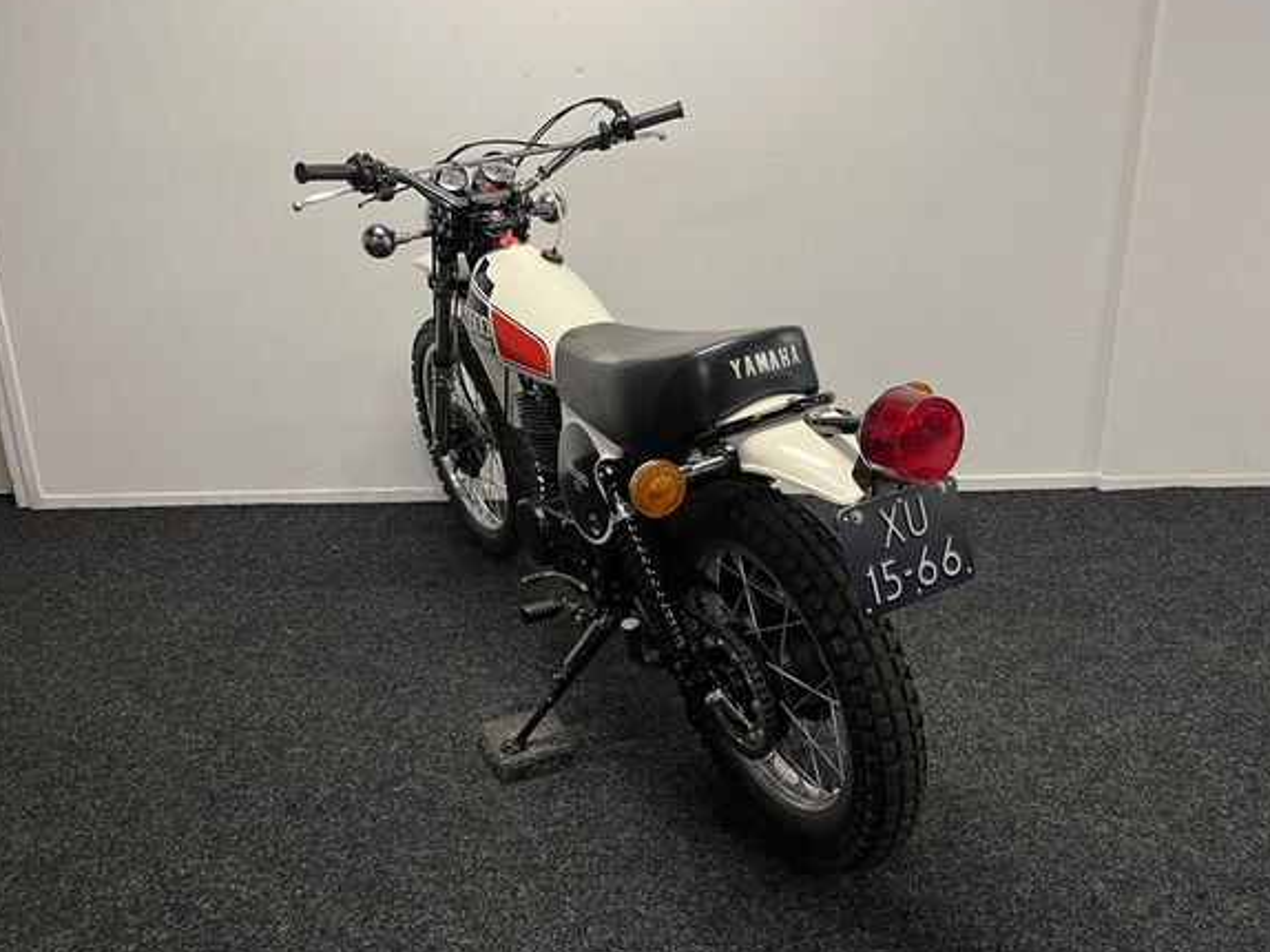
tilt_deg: -18.6
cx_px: 659
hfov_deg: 61.7
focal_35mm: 29
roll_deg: +1.5
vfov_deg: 48.1
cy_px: 432
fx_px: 1064
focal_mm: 5.1
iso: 80
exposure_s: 1/50
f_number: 1.6
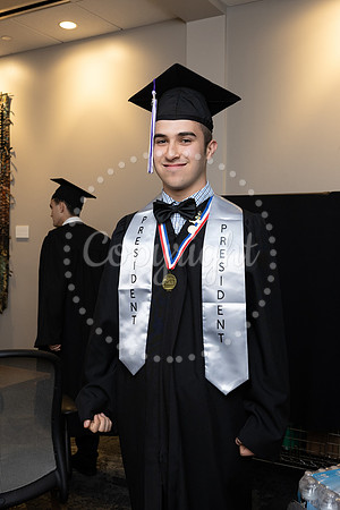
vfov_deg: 48.7
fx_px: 563
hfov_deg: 33.6
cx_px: 170
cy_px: 255
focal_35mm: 40
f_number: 5
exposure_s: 1/125
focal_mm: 26.5
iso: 1000
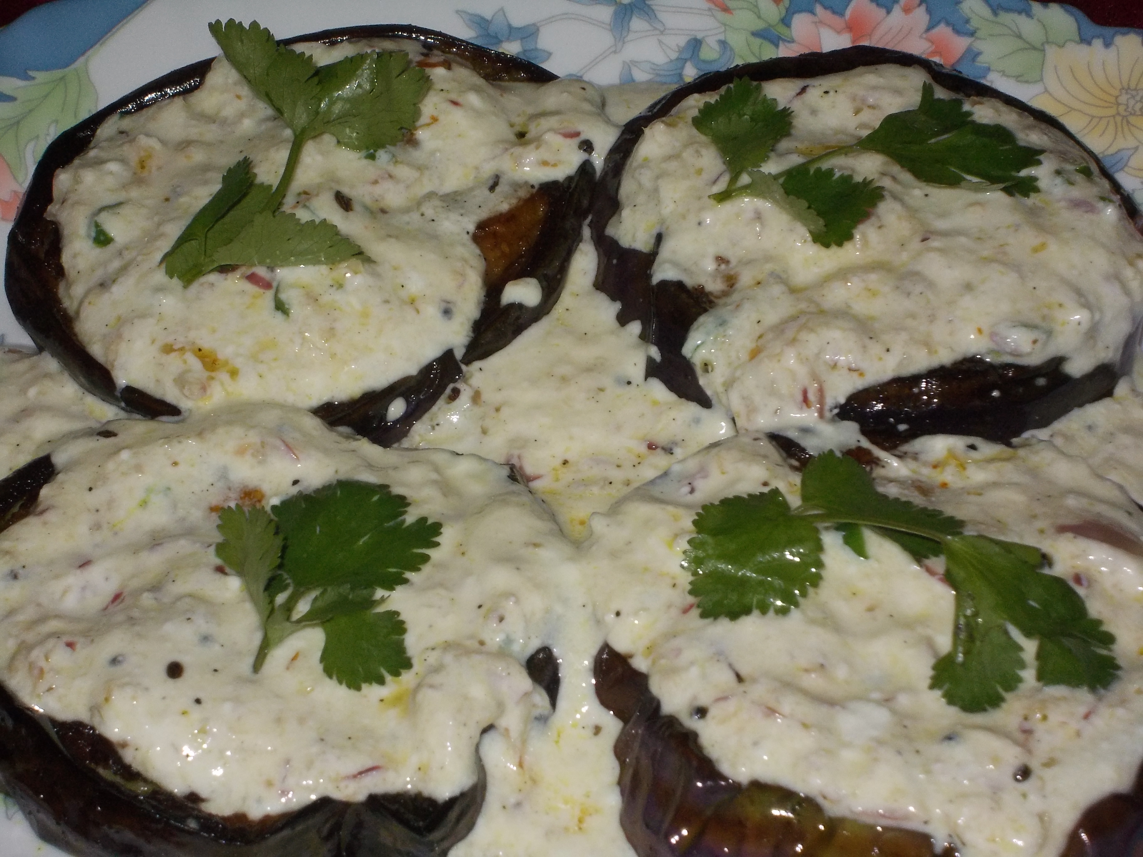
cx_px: 572
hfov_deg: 15.5
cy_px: 428
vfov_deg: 11.7
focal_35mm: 127
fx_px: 4193
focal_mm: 17.9
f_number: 6.3
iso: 200
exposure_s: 1/60
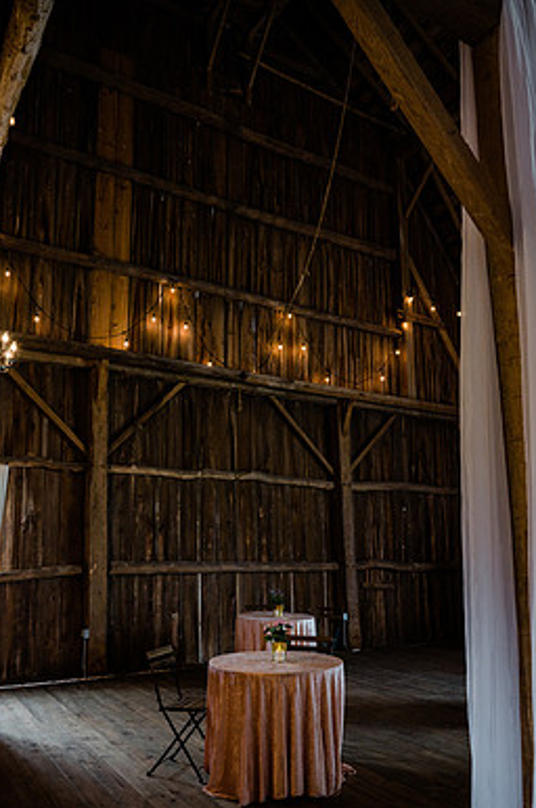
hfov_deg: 46.2
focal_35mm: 28
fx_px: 628
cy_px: 454
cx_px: 254
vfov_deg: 65.3
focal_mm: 24
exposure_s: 1/200
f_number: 4.5
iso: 640
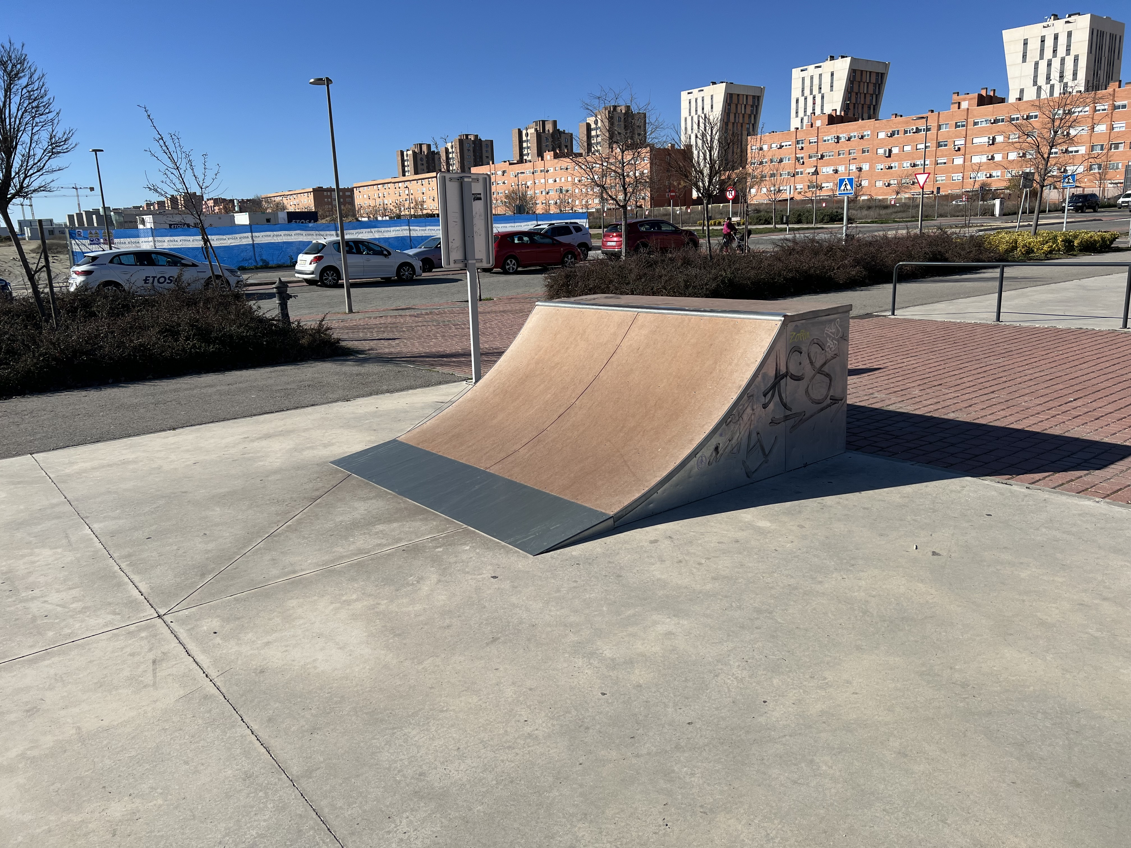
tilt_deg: -12.6
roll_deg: +1.1
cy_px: 424
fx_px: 849
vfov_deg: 53.1
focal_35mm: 26
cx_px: 566
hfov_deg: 67.3
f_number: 1.5
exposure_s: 1/5882
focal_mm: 5.7
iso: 50
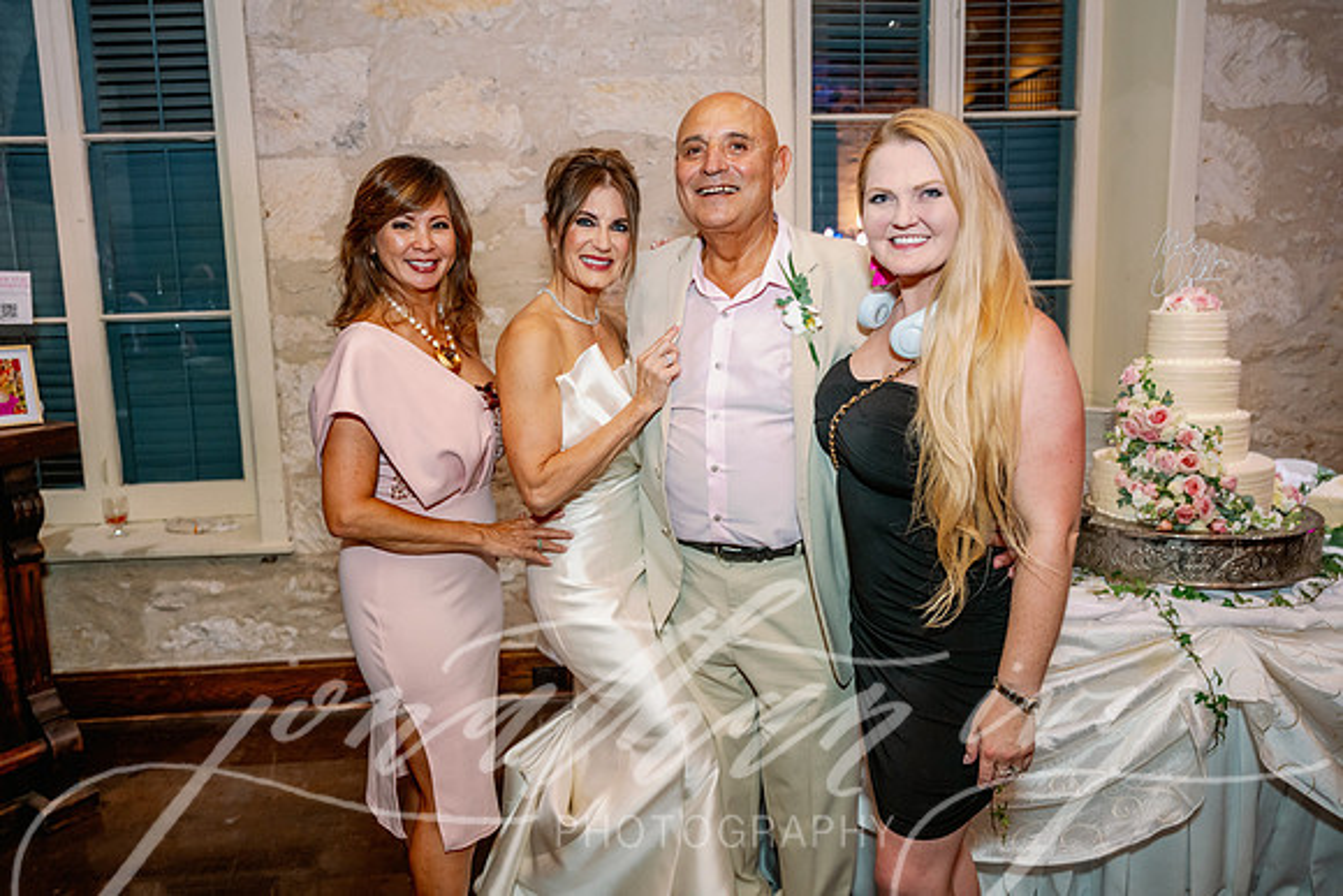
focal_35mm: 25
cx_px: 639
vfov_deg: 51.0
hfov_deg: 71.1
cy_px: 426
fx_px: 939
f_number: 2.8
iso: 1600
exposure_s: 1/200
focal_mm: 24
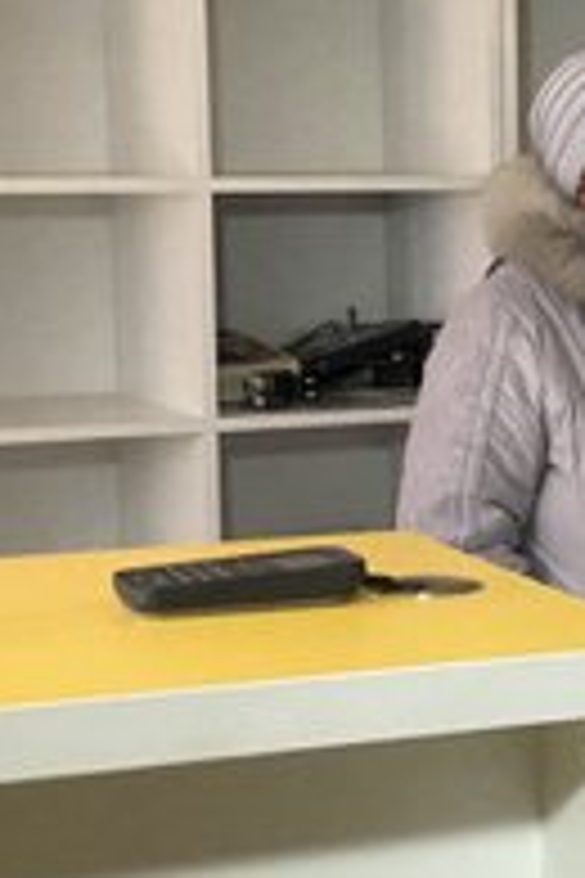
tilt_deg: -4.5
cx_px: 814
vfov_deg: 18.4
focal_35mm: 111
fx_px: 2705
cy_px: 383
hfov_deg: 11.9
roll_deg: -0.2
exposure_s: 1/30
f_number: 2
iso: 1000
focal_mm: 6
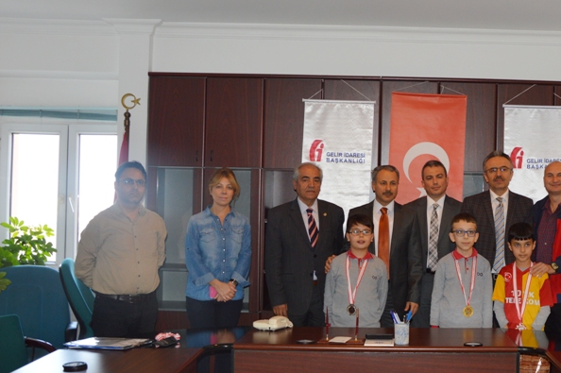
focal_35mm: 50
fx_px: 779
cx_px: 424
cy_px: 202
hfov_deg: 38.6
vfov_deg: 26.9
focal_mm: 22
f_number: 4
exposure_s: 1/100
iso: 400
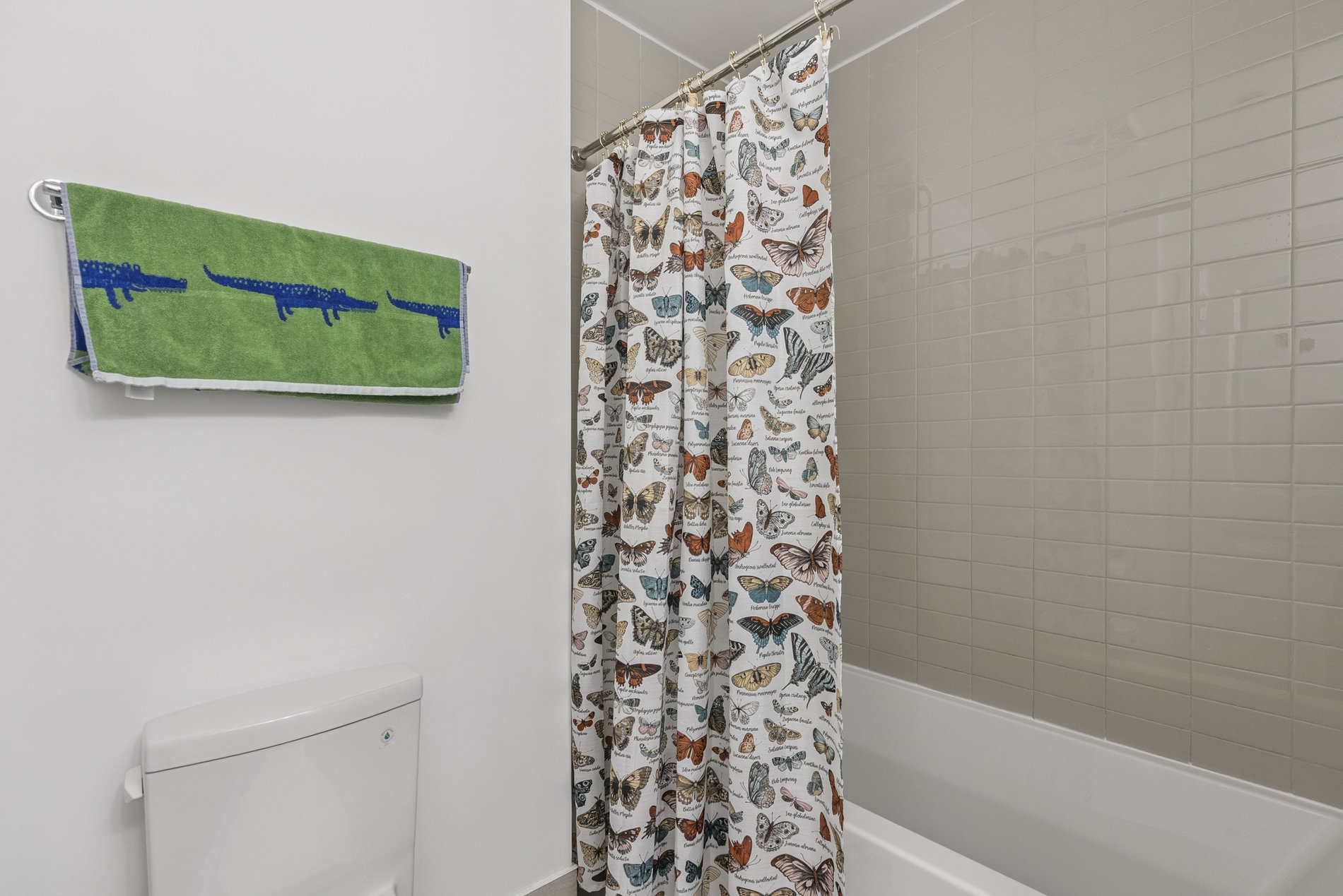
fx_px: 597
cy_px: 448
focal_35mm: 16
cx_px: 672
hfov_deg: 96.7
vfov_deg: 73.8
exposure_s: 1/8
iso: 800
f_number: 6.3
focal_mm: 16
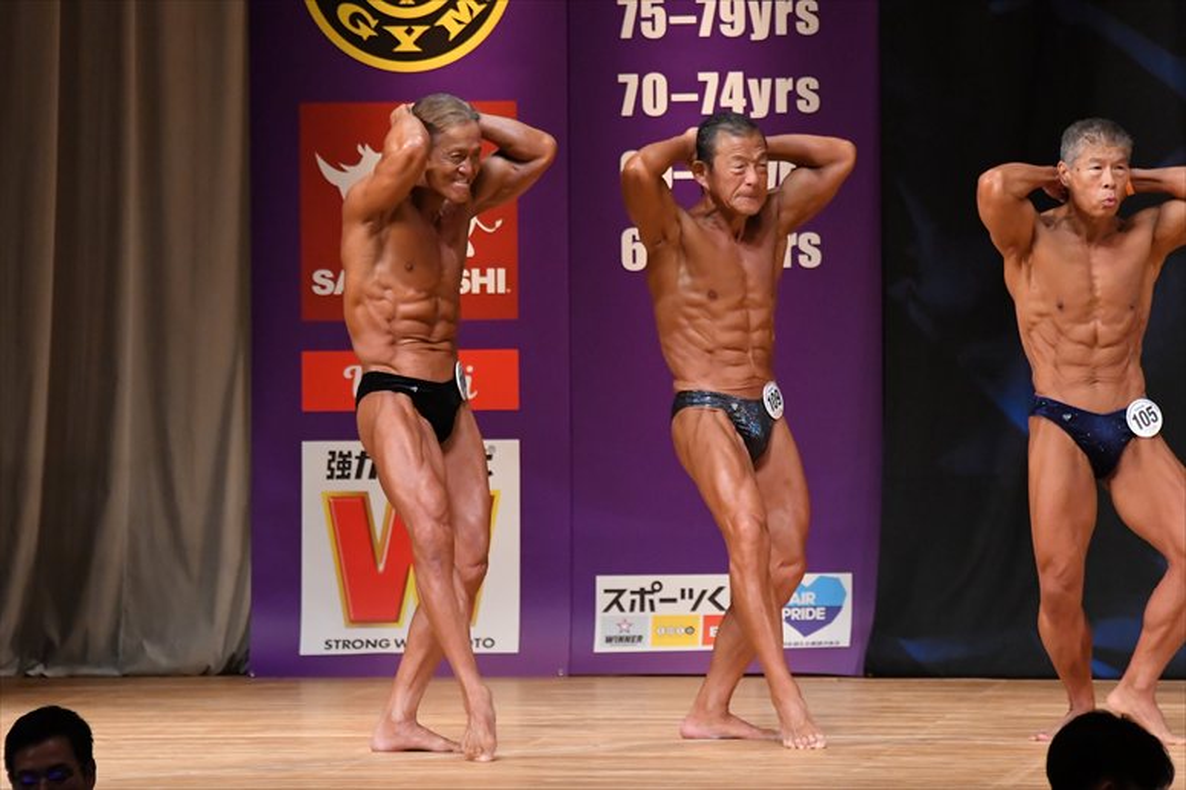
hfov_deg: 7.6
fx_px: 8891
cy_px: 395
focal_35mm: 270
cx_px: 593
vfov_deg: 5.1
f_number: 5.6
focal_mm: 180
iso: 5000
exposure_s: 1/400
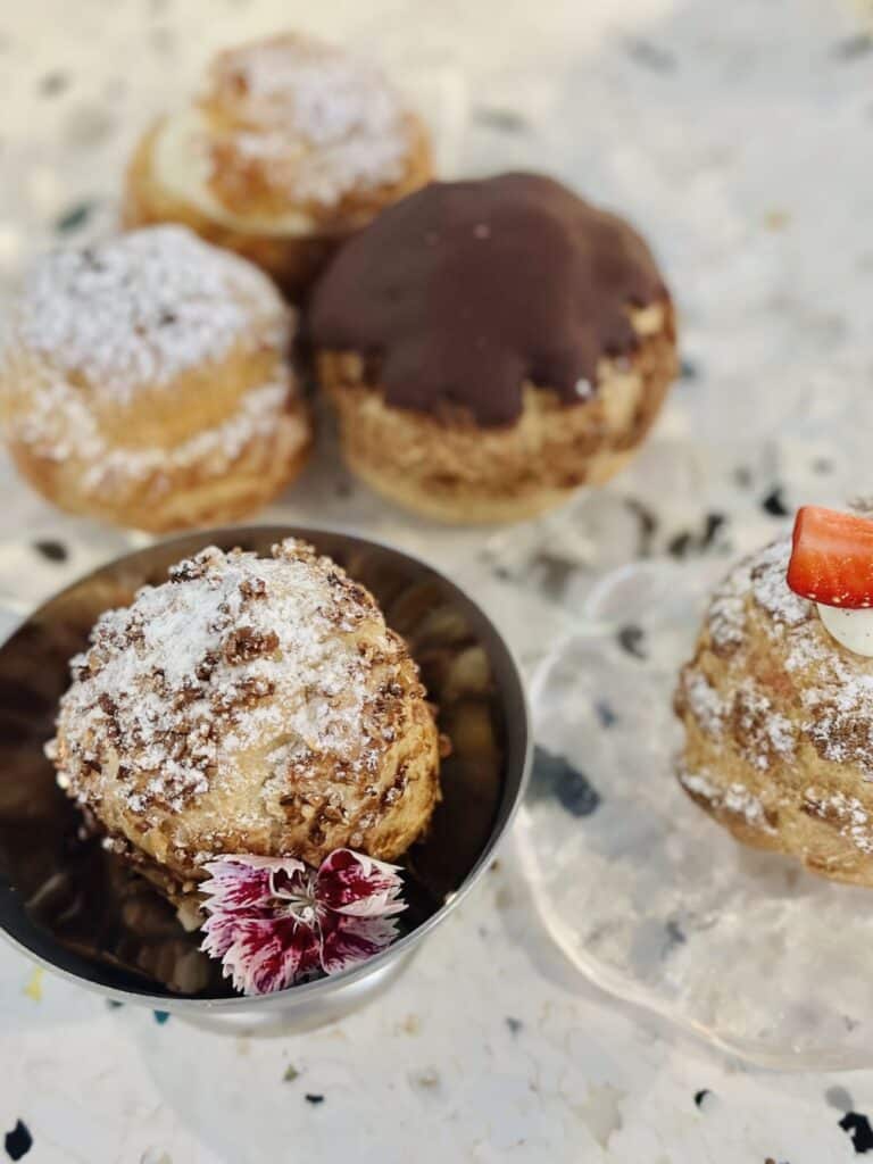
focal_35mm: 48
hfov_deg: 30.3
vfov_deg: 39.7
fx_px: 1614
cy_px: 582
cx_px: 436
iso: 320
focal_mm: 6.86
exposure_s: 1/60
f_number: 1.78
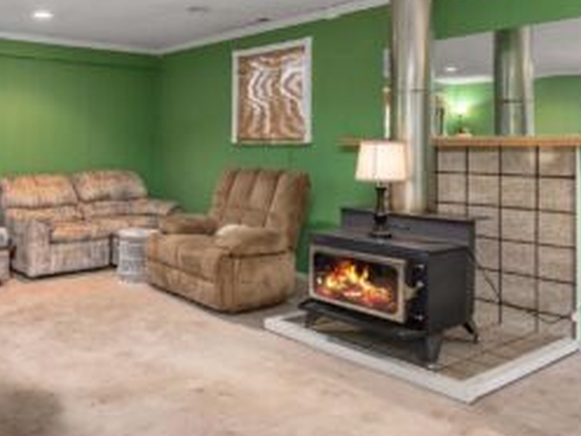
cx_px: 148
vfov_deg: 45.1
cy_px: 165
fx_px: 520
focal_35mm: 31
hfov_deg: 55.6
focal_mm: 20
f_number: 7.1
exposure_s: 1.3
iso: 1000
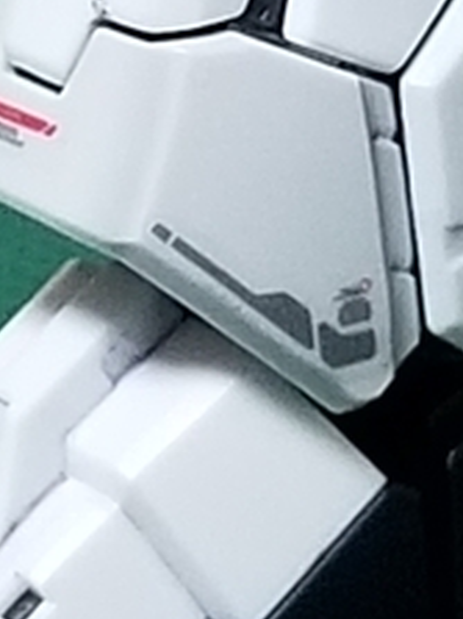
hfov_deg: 10.6
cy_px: -683
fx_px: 2499
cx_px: 216
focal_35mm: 140
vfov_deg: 12.2
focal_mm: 4.25
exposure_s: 1/30
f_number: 1.7
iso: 250
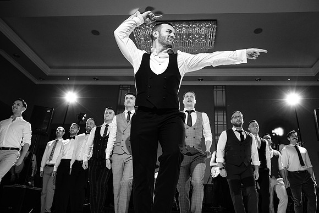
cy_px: 107
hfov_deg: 67.3
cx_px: 170
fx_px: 239
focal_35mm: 27
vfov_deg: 48.0
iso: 640
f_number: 2.8
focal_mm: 16
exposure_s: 1/160
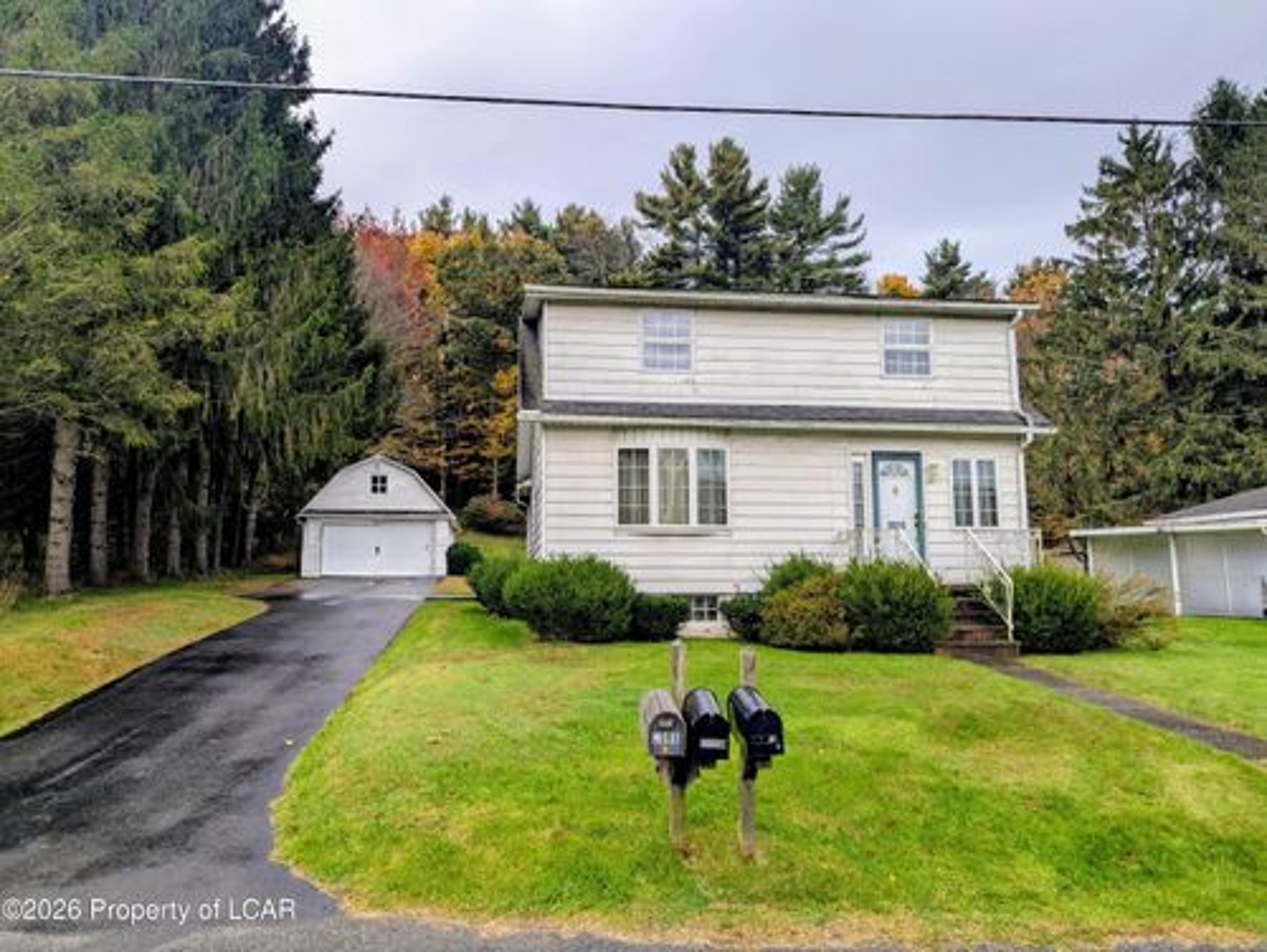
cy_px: 476
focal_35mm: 24
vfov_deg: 56.9
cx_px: 634
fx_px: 879
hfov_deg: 71.5
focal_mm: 6.81
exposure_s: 1/368
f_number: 1.85
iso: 41
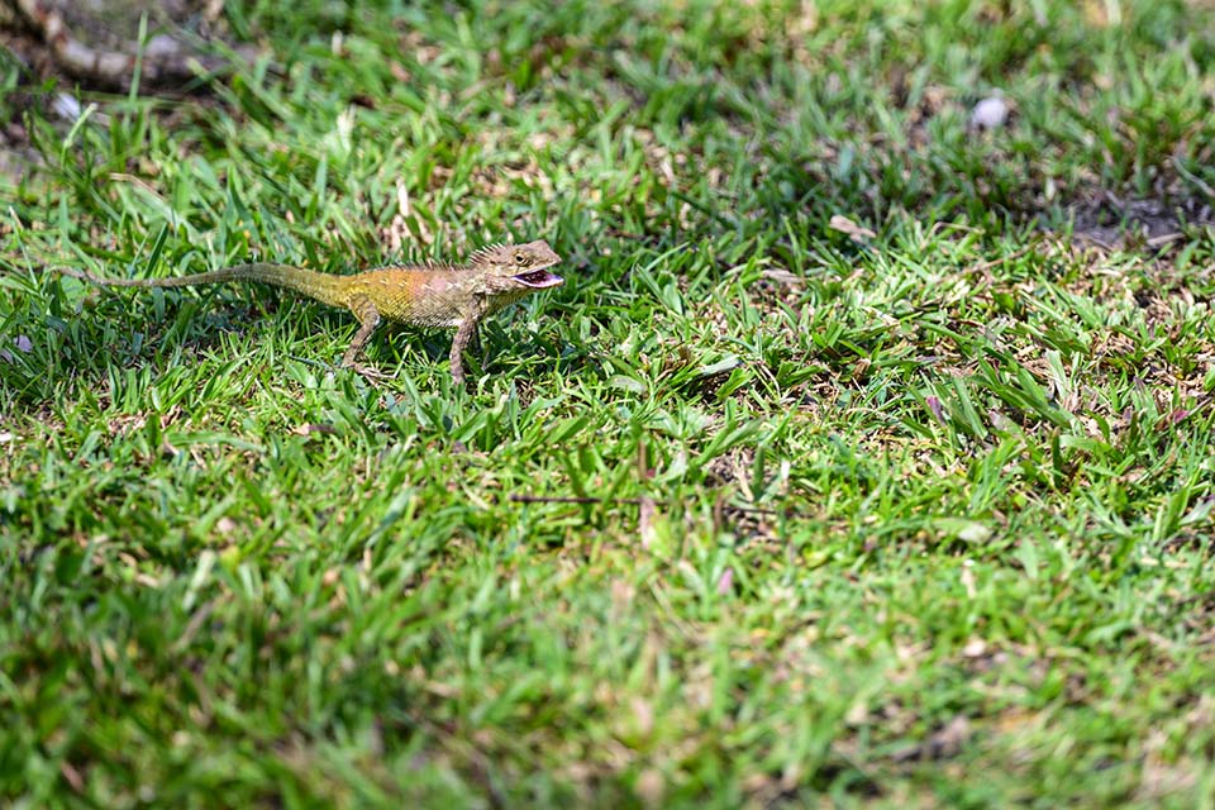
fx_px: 6749
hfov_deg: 10.3
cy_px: 405
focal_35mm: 200
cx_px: 608
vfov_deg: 6.9
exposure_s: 1/3200
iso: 160
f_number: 2.8
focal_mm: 200
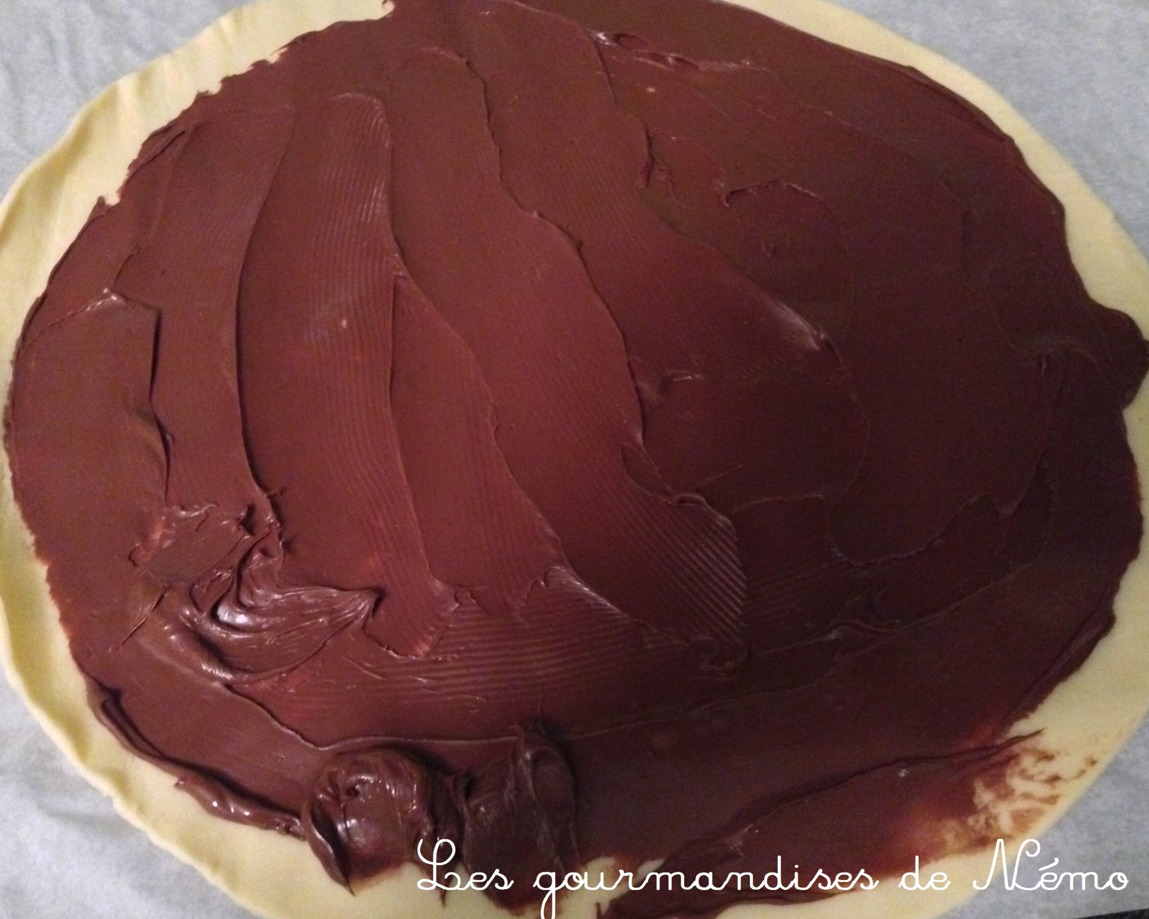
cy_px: 458
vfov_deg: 42.2
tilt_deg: -57.4
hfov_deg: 51.5
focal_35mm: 35
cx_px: 567
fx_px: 1190
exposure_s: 1/15
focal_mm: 4.12
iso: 800
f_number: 2.4
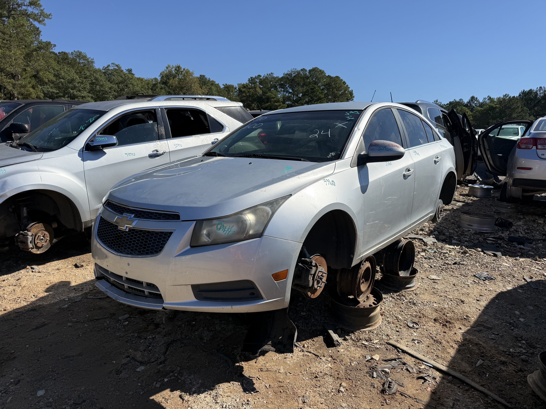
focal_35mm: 24
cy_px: 204
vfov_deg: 56.8
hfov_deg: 71.6
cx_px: 273
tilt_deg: -3.1
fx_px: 379
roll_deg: +0.3
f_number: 1.78
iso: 80
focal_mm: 6.76
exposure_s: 1/5714
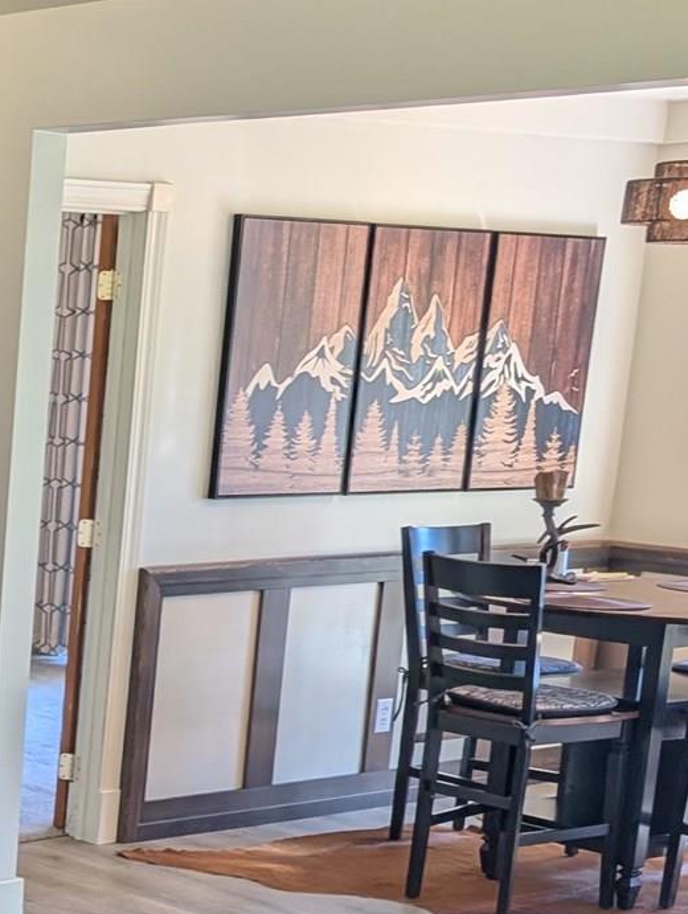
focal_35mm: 80
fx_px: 2115
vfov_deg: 23.7
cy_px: 836
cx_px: -307
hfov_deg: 16.9
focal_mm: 6.9
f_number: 1.68
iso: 49
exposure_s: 1/40
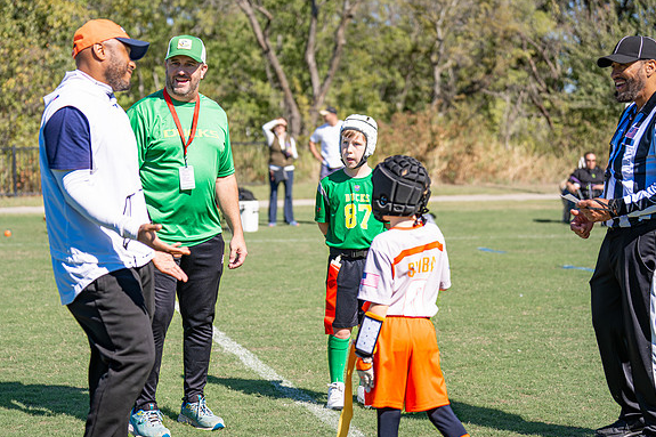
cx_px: 281
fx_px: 1475
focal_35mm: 81
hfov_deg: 25.0
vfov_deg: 16.8
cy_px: 234
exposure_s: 1/2500
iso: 160
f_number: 2.8
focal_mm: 70
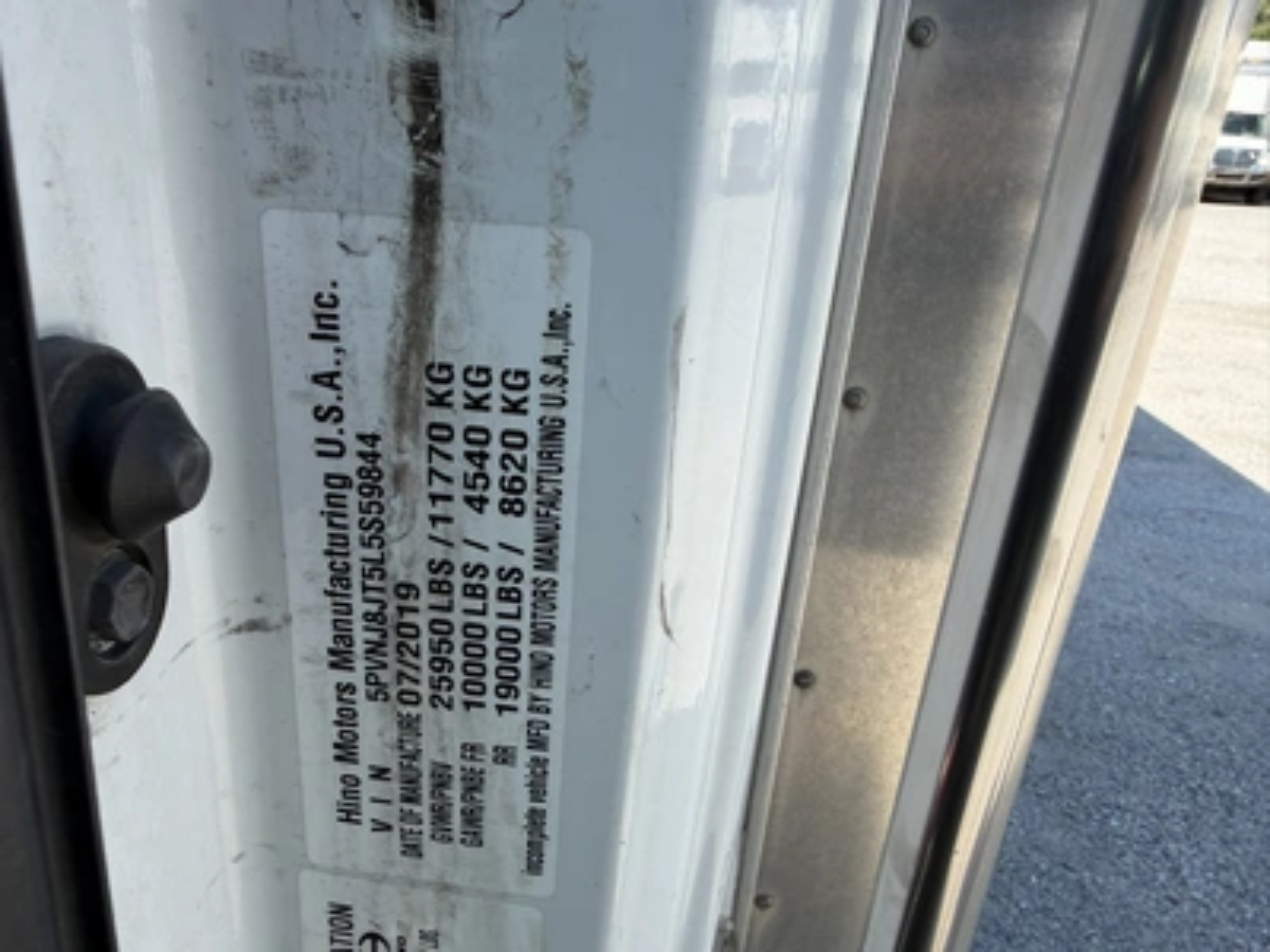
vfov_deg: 56.8
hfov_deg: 71.6
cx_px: 635
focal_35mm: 24
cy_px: 476
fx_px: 881
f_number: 2.2
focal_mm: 2.22
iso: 40
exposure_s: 1/507
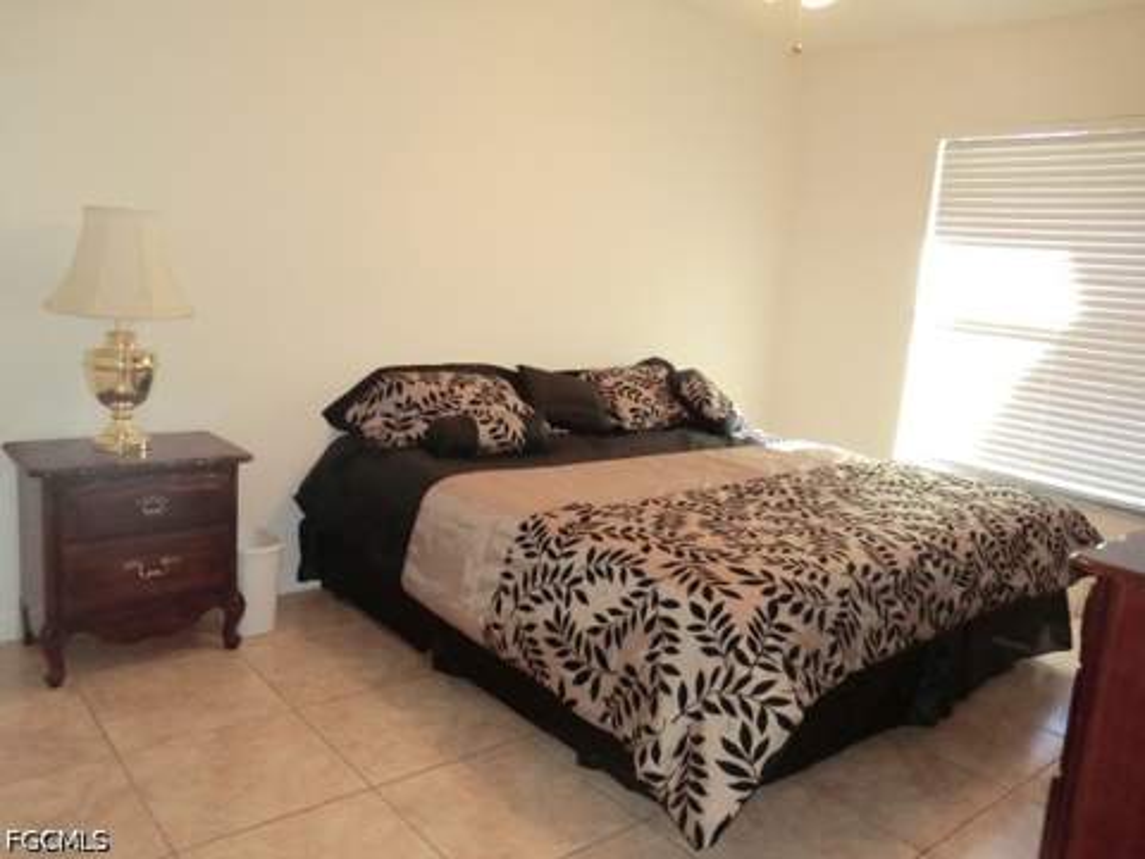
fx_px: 893
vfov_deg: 51.4
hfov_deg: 65.3
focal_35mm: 27
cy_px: 430
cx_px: 572
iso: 320
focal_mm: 4.9
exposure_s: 1/60
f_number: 3.2
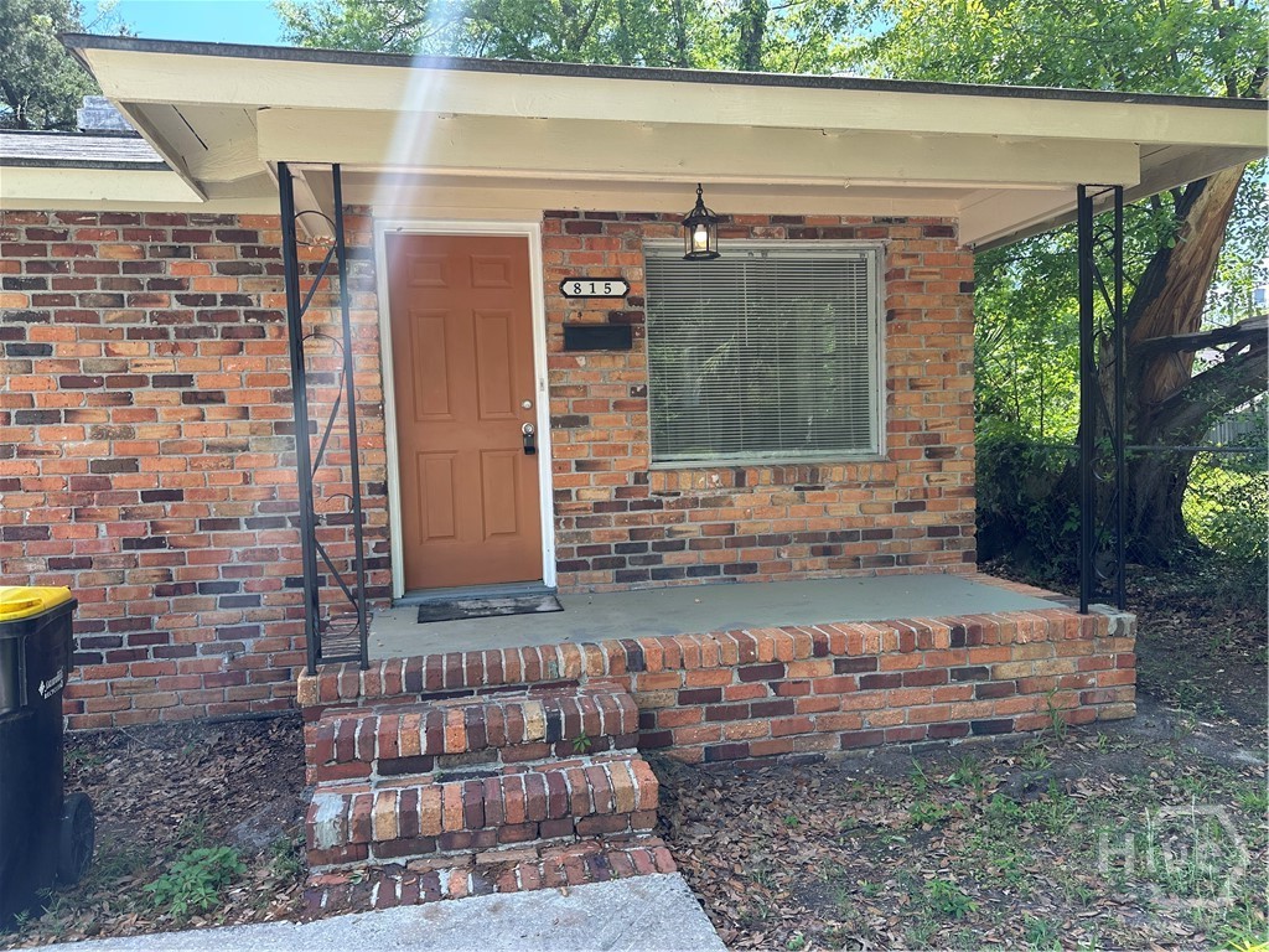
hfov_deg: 71.6
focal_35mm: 24
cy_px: 476
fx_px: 880
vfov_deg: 56.8
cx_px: 634
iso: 80
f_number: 1.78
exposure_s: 1/694
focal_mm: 6.86
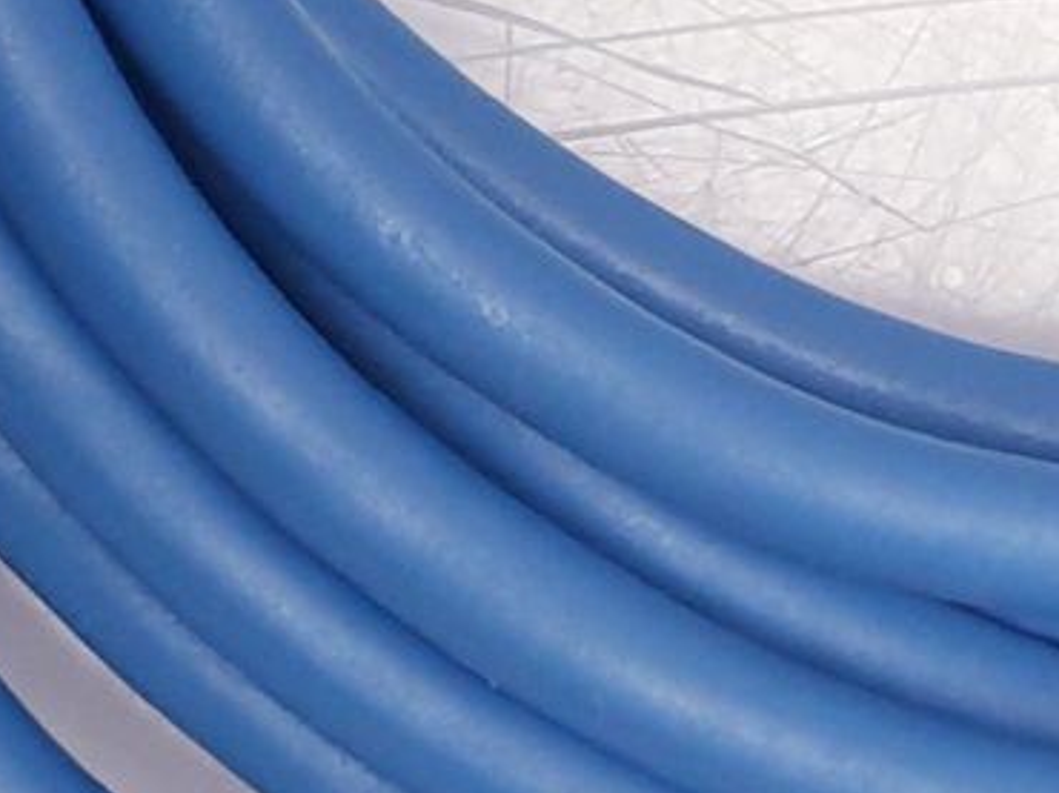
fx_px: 5503
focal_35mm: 180
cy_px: -100
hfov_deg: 10.4
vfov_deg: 8.2
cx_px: 1843
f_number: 2.4
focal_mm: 4.3
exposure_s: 1/50
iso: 80
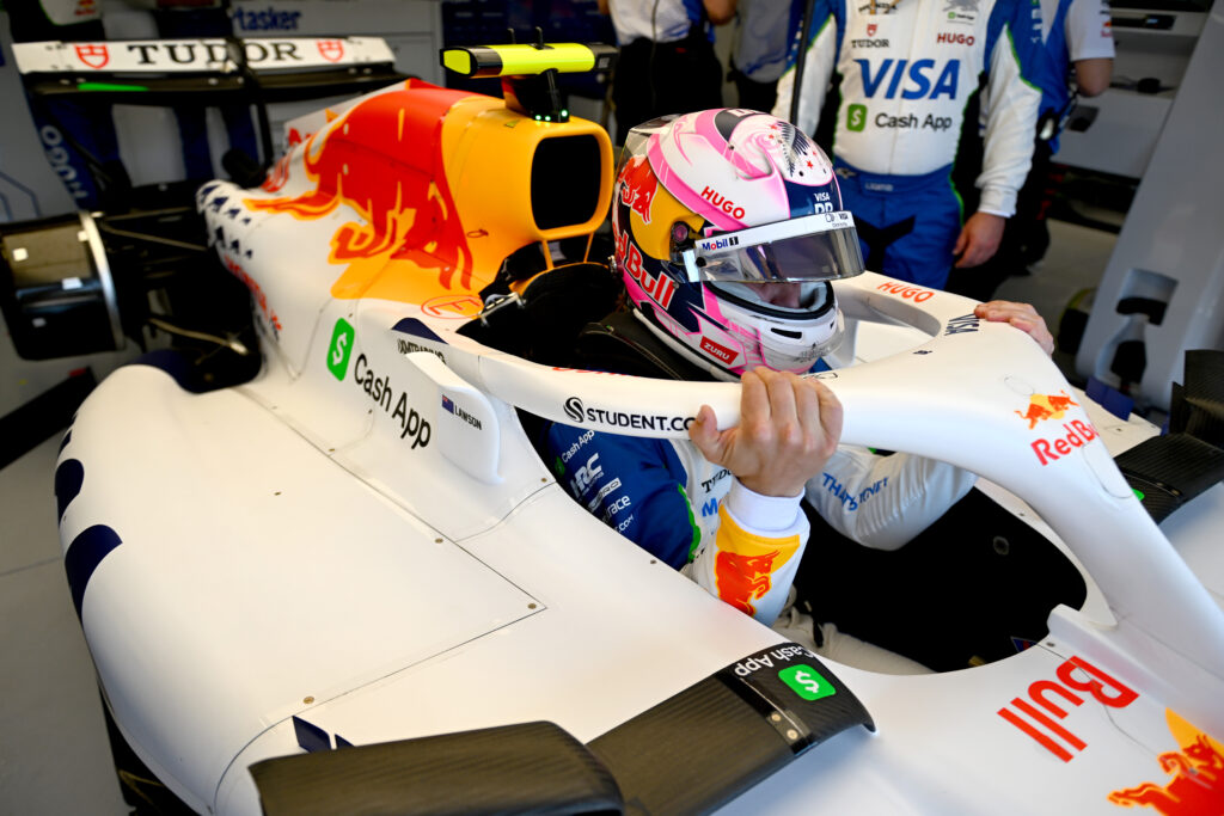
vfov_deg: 53.1
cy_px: 408
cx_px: 612
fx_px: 816
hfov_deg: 73.7
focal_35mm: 24
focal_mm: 24
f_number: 2.8
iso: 200
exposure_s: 1/1000
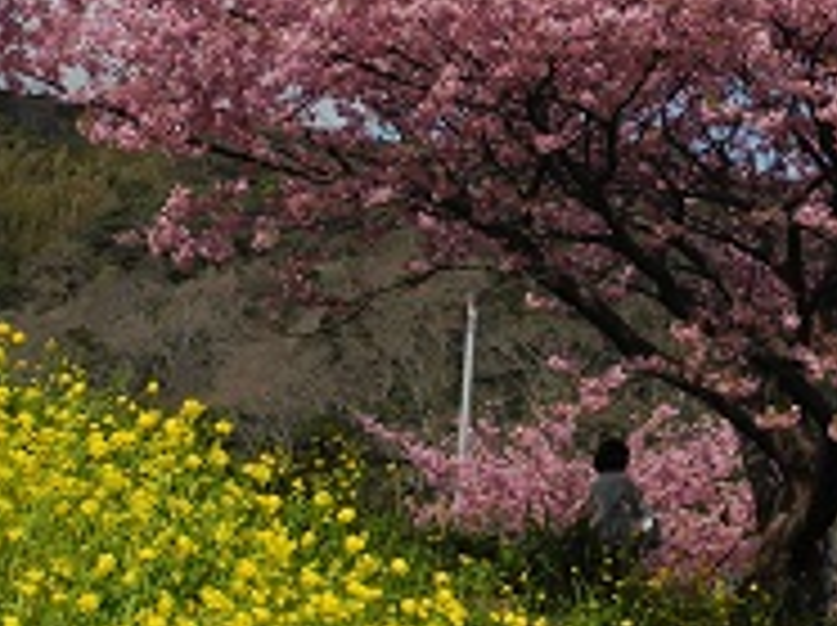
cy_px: 232
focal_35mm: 112
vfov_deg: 13.2
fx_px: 2705
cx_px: 1076
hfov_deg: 16.6
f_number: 3.2
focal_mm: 8.1
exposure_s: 1/2000
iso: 100
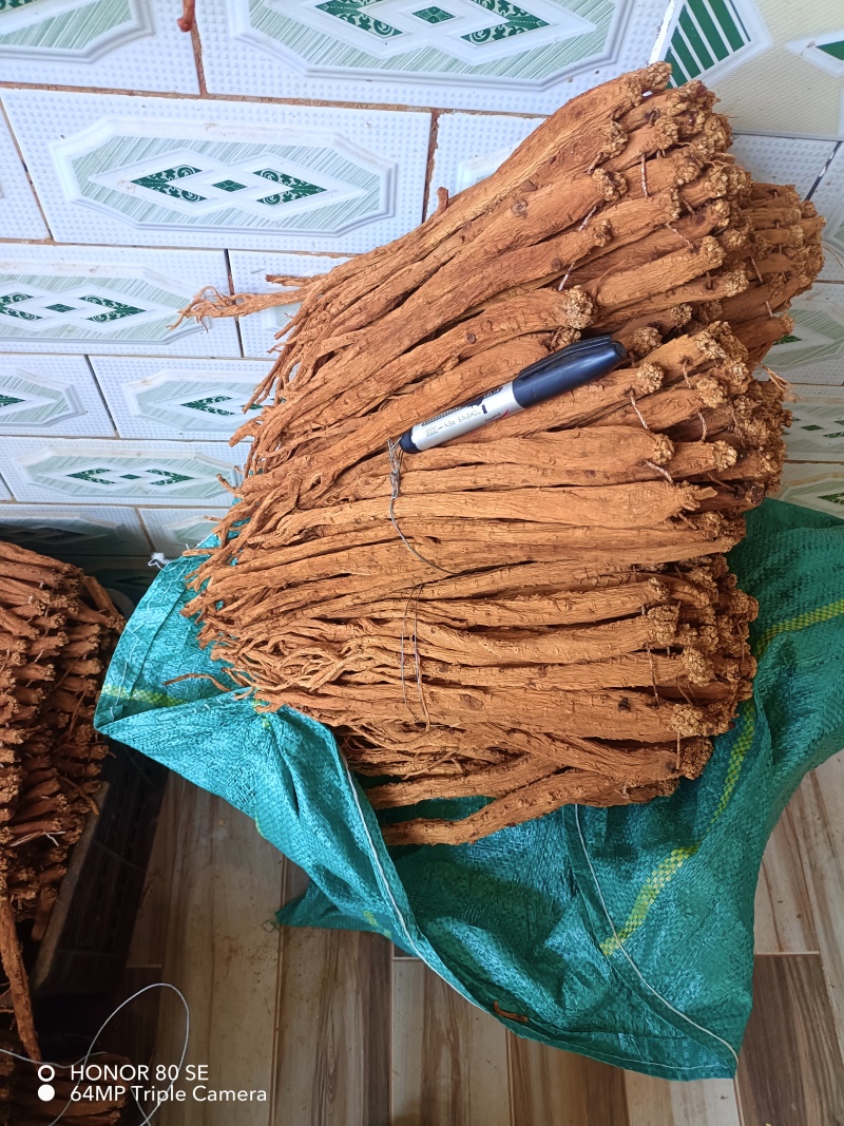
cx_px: 422
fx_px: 845
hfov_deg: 53.1
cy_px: 563
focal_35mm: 26
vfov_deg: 67.3
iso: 1437
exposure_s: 1/100
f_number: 1.8
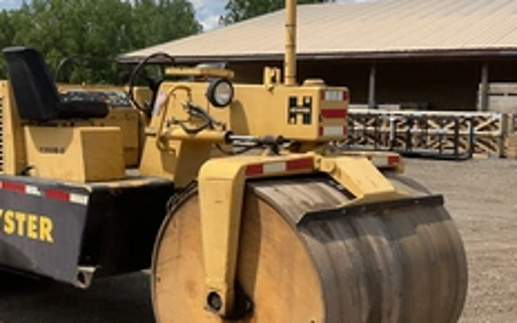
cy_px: 163
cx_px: 187
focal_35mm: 53
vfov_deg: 24.4
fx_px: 747
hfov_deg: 37.9
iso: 25
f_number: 1.8
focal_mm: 3
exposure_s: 1/2141
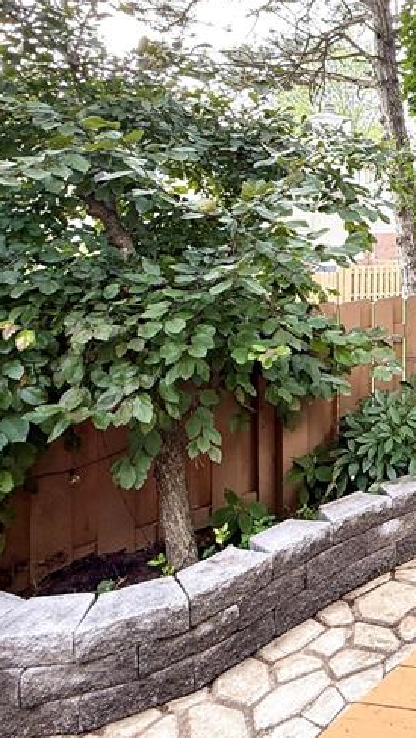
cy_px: 213
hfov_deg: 30.1
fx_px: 627
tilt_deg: +2.6
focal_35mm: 32
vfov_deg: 58.7
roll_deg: +0.3
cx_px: 523
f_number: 2.2
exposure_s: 1/99
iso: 80
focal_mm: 2.22
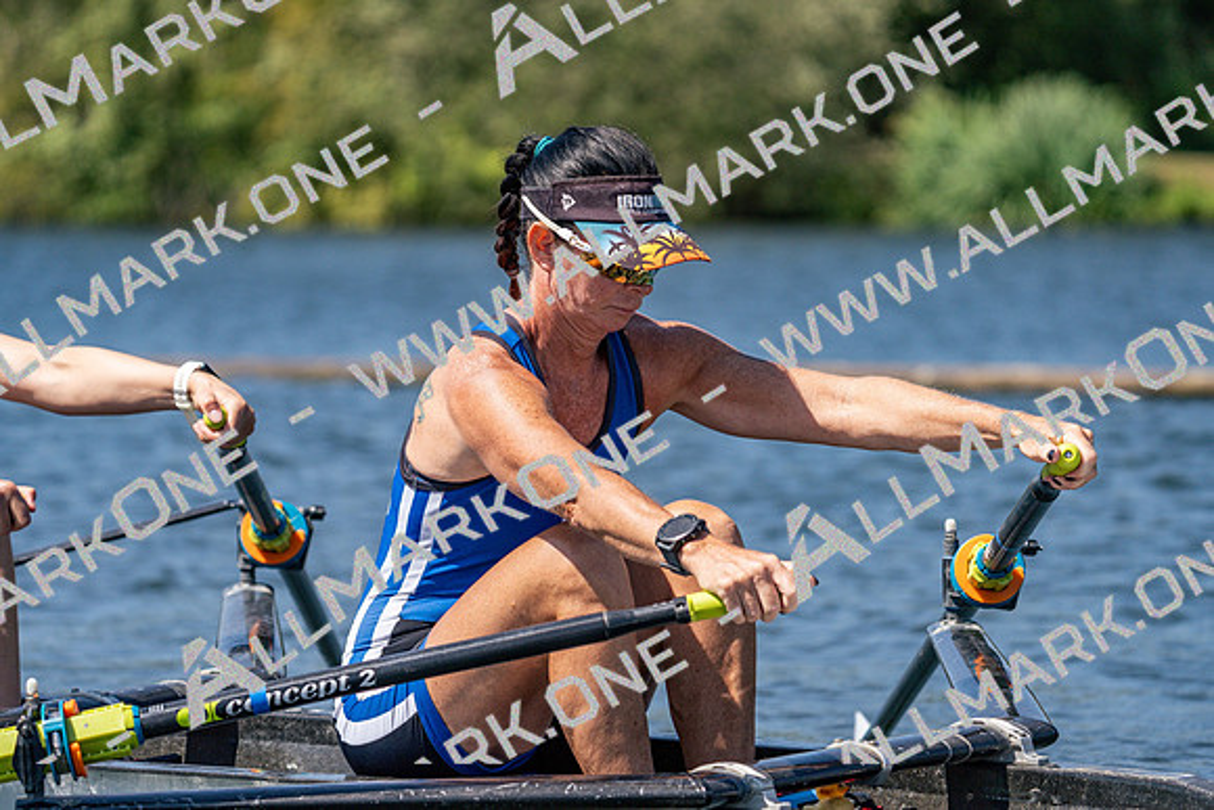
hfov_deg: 8.3
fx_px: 8365
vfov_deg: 5.5
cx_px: 607
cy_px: 405
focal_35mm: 248
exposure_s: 1/2000
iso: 320
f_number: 5.6
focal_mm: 248
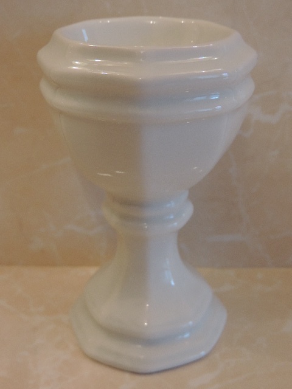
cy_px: 194
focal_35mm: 47
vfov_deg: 40.4
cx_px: 146
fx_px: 529
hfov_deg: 30.9
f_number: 3.5
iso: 360
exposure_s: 1/50
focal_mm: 8.3
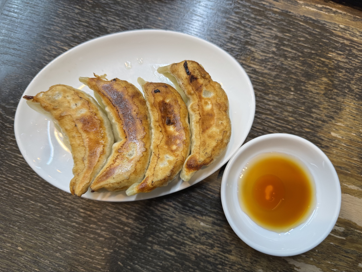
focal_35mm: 24
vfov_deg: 56.8
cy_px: 136
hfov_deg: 71.6
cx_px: 181
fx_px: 251
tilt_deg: -82.1
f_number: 1.78
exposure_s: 1/100
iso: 64
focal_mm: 6.76
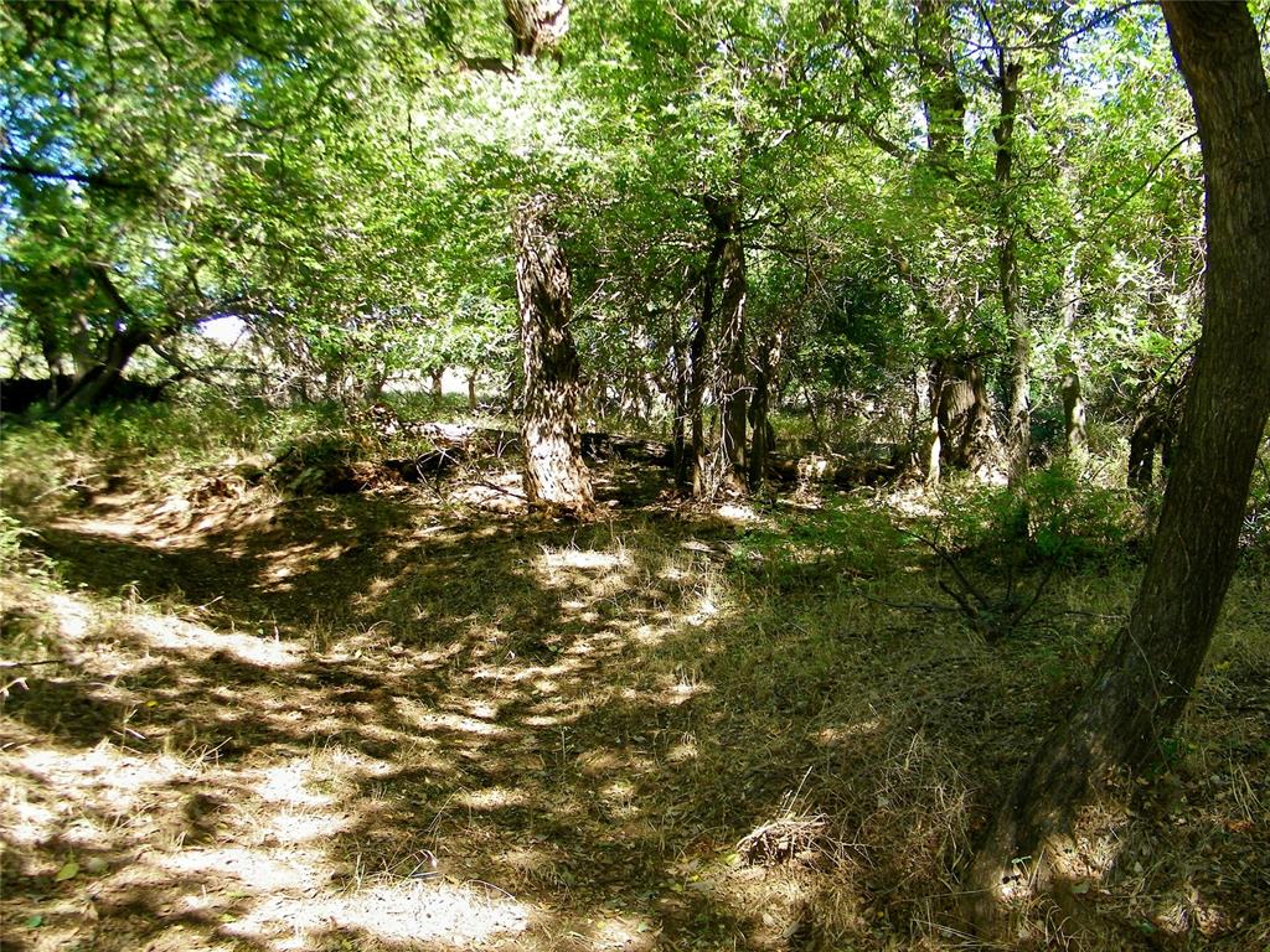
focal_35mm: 34
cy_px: 476
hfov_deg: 54.0
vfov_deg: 41.8
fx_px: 1247
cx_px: 635
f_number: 3.6
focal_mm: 6
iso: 80
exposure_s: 1/80
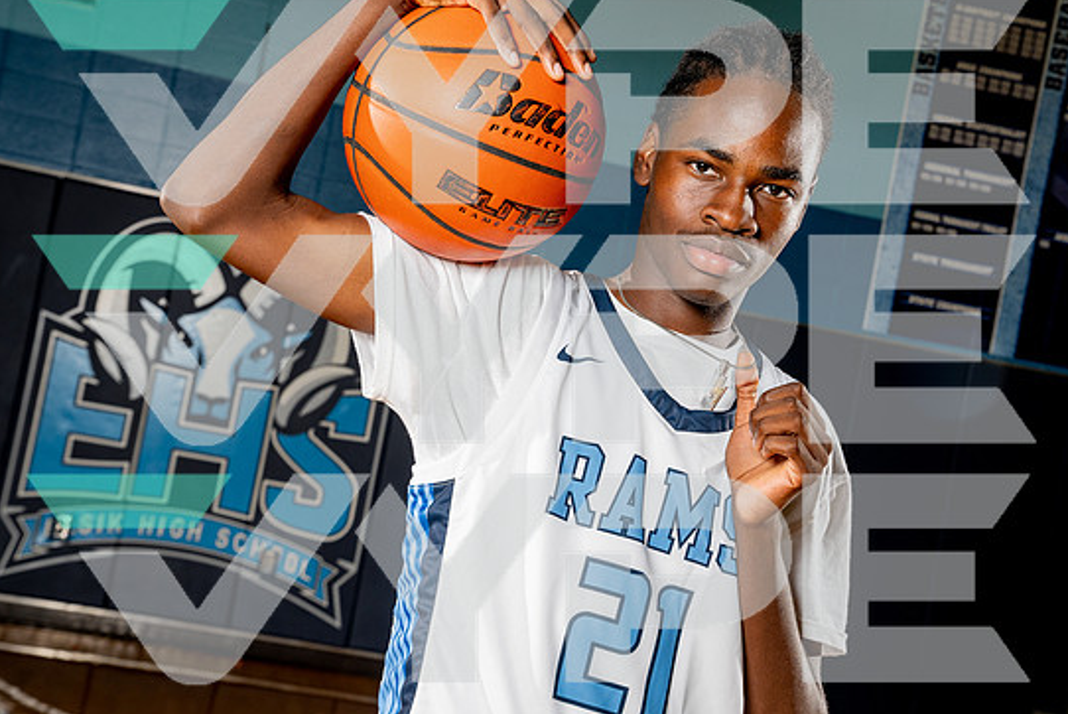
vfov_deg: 22.3
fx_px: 1811
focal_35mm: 61
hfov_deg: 32.9
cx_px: 529
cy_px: 343
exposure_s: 1/250
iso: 500
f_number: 8
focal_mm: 53
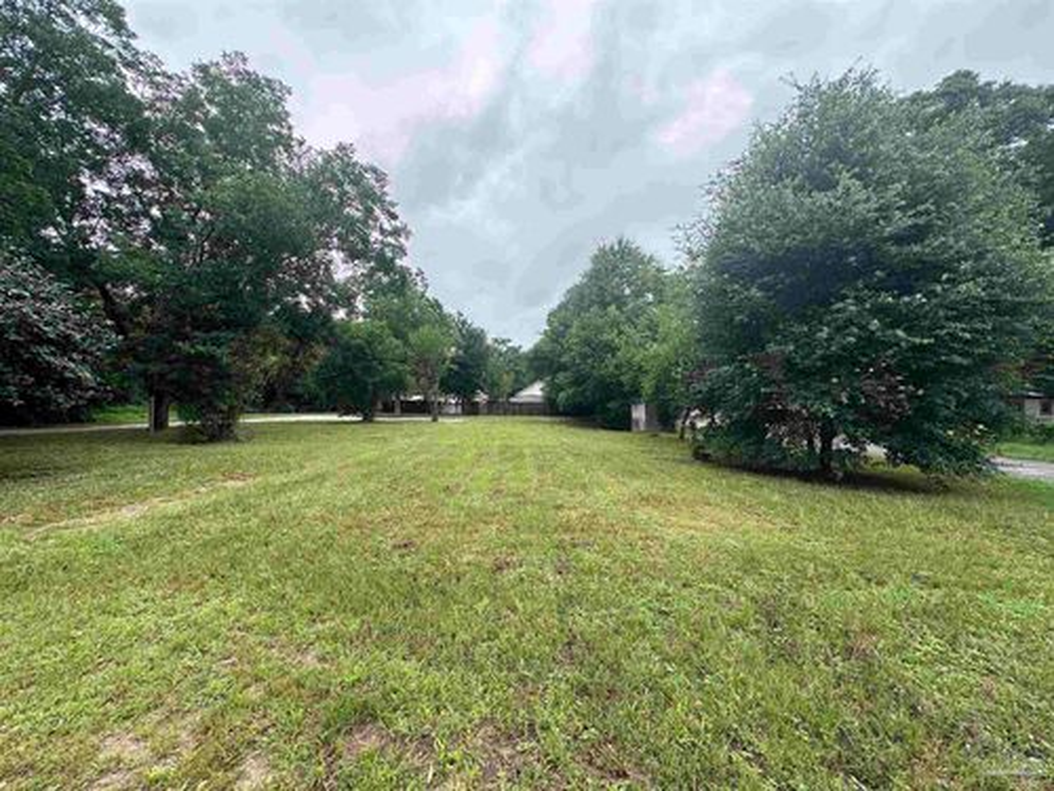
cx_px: 527
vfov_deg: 85.7
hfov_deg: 102.1
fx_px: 426
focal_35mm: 14
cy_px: 396
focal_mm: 2.22
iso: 40
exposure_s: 1/527
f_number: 2.2
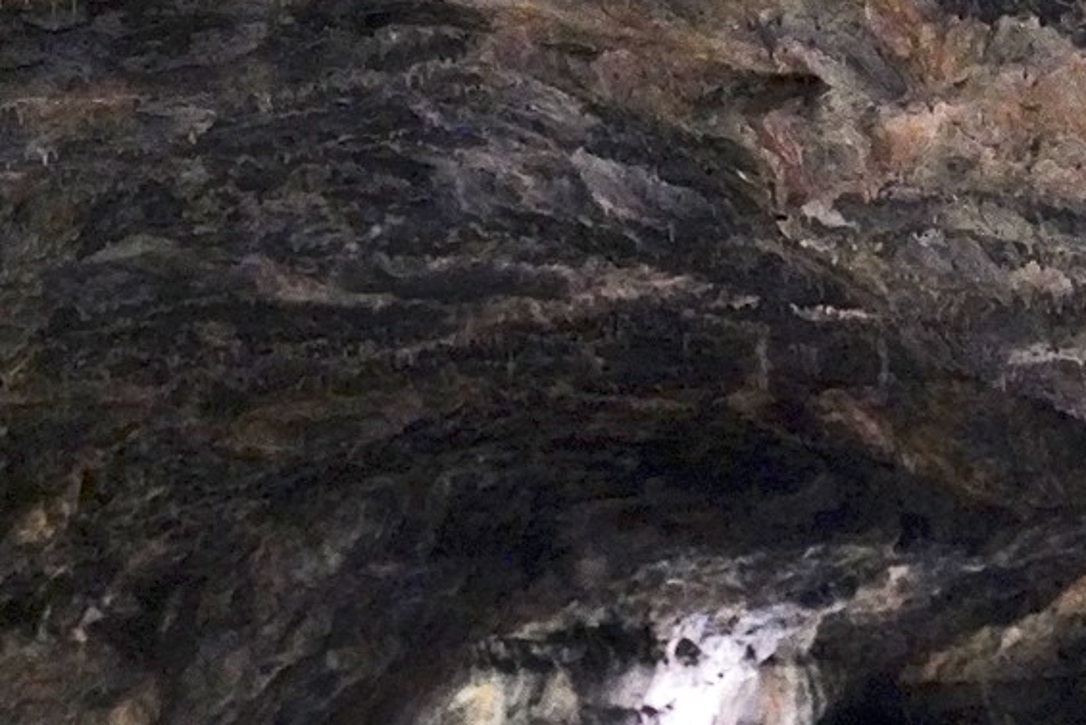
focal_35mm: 124
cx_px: 692
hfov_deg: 16.5
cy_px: 1212
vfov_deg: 10.5
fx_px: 3741
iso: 20000
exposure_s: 1/100
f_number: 3.2
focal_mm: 35
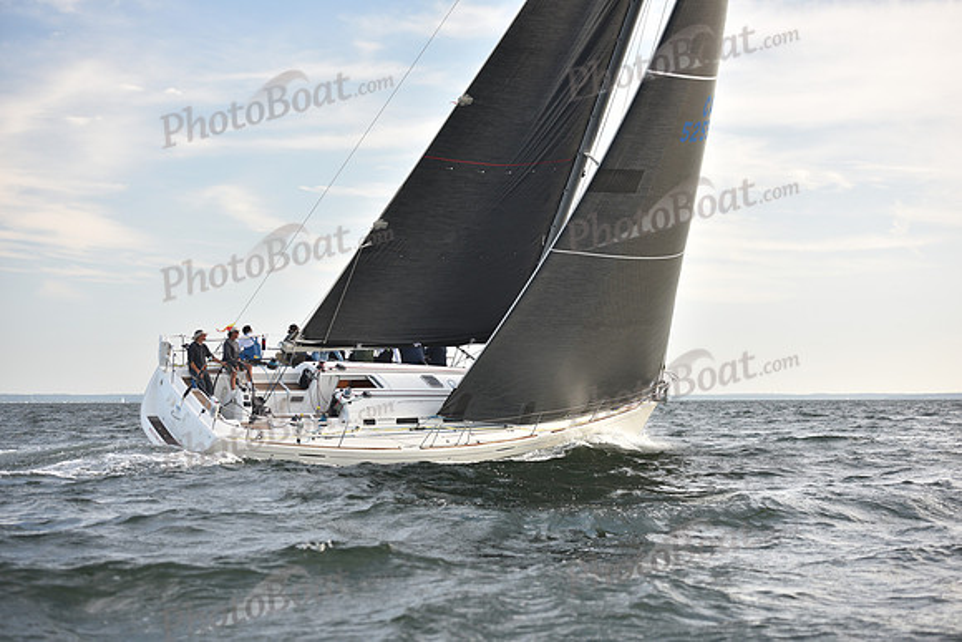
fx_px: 1871
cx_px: 481
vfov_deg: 19.5
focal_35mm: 70
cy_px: 321
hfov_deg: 28.8
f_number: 3.5
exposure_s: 1/320
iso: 250
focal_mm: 70
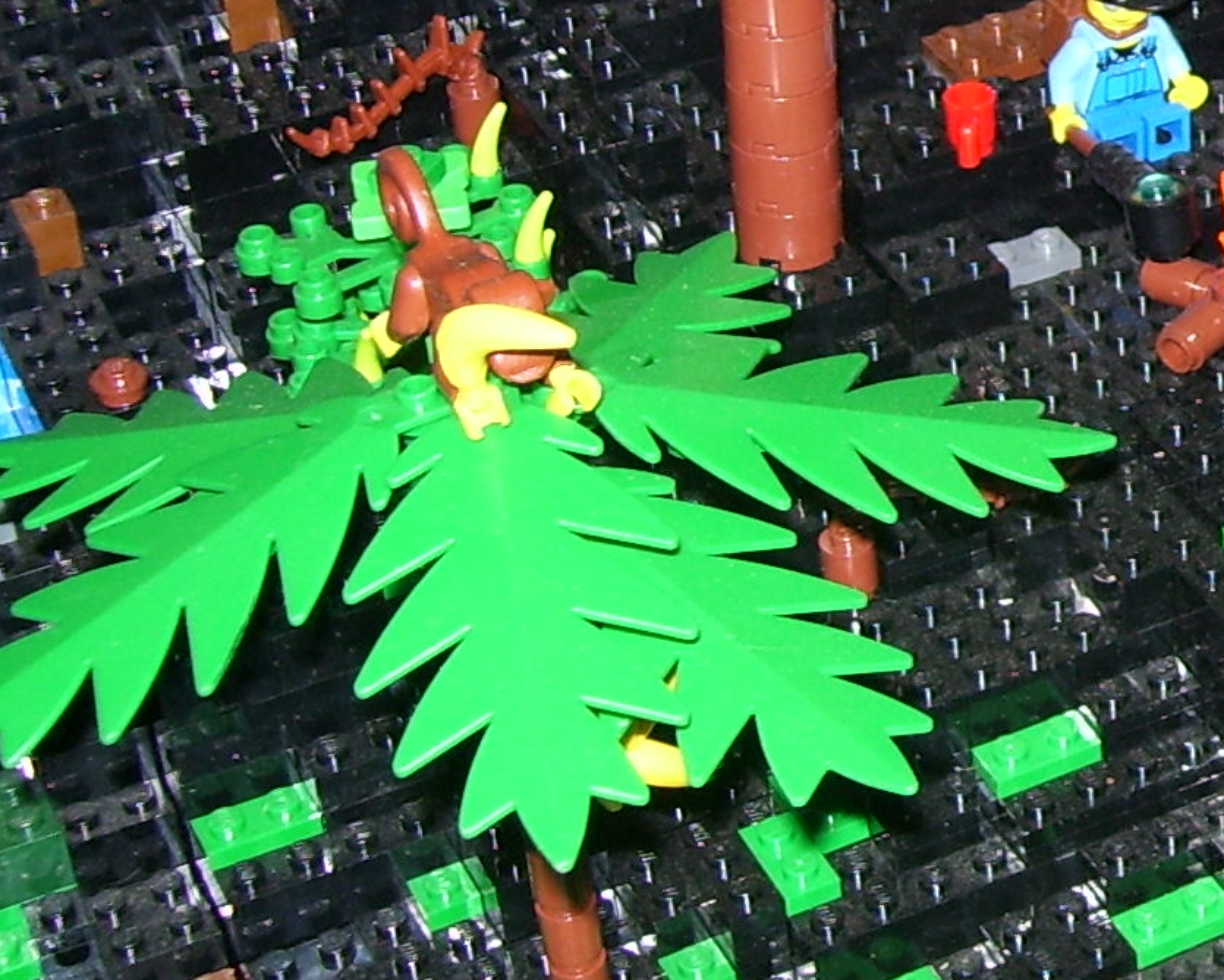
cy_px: 232
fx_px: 3514
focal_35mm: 97
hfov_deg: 18.4
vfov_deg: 15.8
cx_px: 1605
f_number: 2.7
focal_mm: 6
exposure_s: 1/60
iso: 80
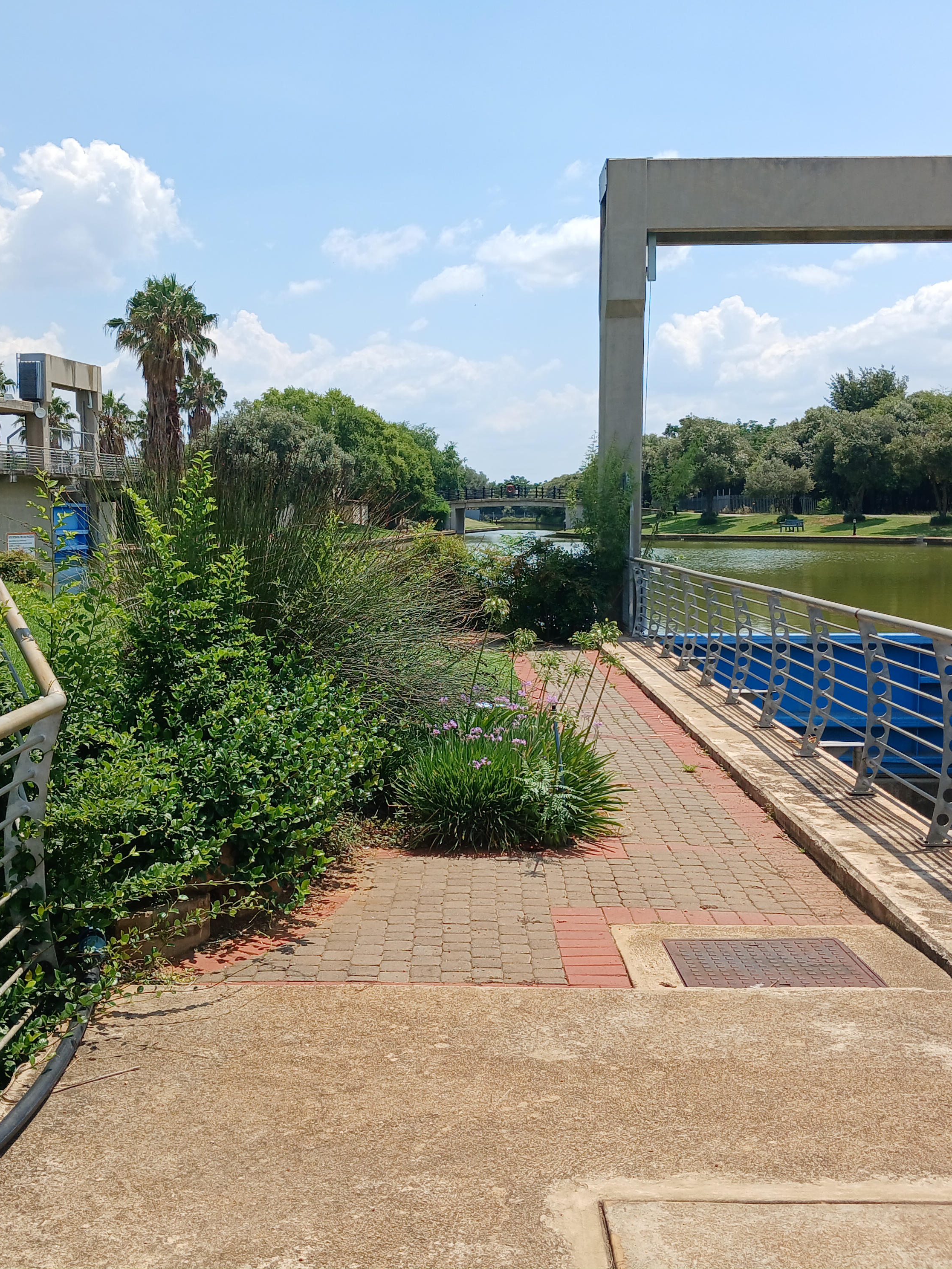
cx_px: 408
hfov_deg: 38.6
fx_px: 1357
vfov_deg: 50.1
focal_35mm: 37
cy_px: 617
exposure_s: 1/635
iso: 20
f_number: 1.8
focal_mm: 4
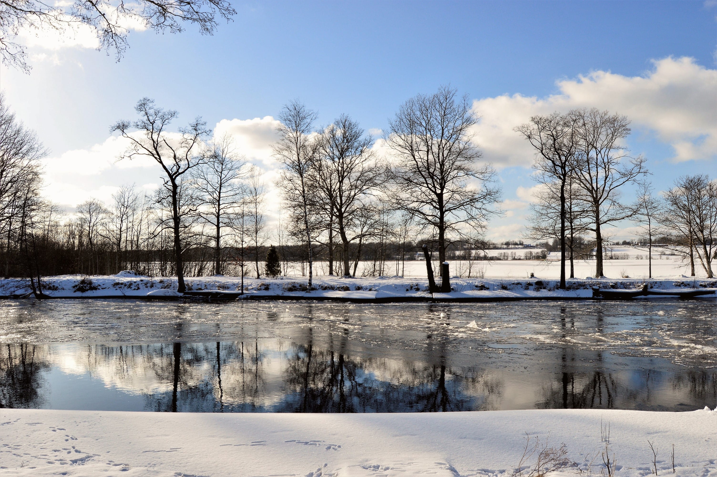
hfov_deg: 67.4
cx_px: 358
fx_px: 537
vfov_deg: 47.8
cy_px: 238
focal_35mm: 27
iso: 250
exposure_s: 1/500
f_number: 11
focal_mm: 18
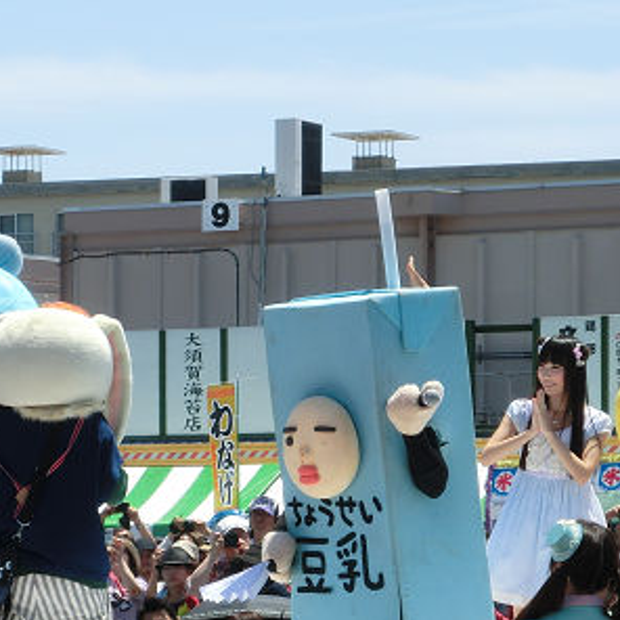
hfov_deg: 8.8
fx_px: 4012
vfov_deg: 8.8
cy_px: 394
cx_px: 117
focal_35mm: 198
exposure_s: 1/800
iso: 100
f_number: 4.2
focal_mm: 16.3
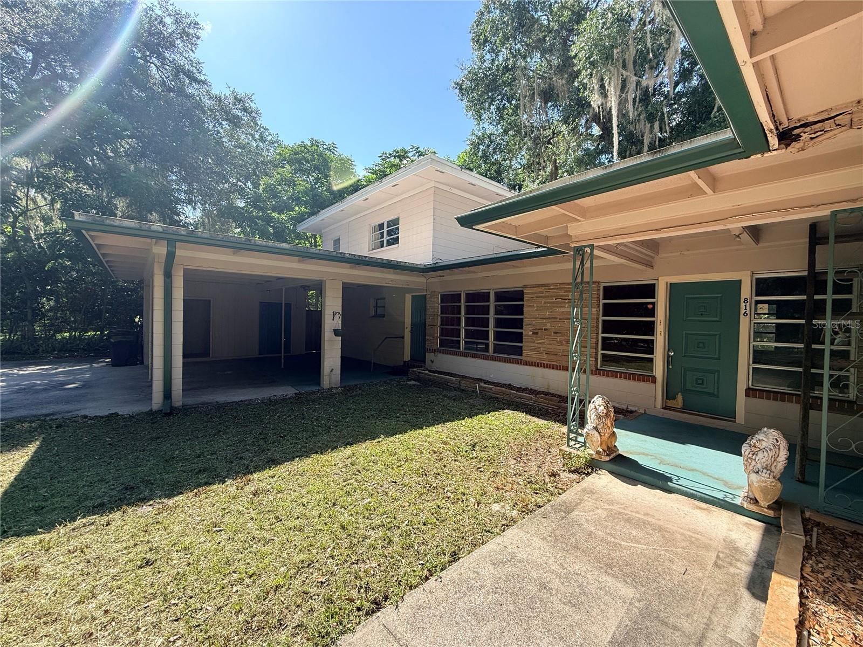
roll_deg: -1.7
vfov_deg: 85.7
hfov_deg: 102.1
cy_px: 324
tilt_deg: -0.6
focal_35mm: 14
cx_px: 432
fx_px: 349
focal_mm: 2.22
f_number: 2.2
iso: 50
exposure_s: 1/436
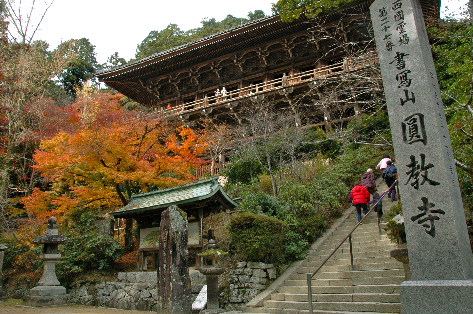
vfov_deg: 47.8
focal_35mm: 27
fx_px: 354
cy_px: 157
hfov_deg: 67.4
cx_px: 236
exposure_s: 1/200
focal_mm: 18
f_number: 7.1
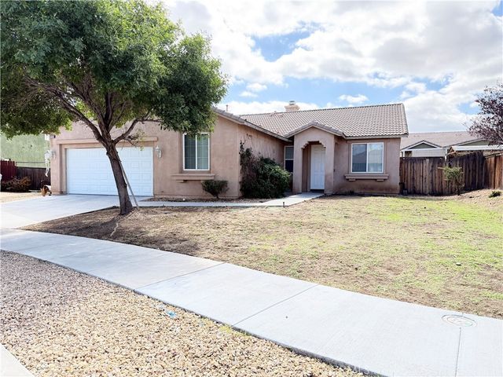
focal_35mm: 24
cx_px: 252
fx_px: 349
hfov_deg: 71.6
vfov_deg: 56.8
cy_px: 188
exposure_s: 1/1060
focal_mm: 6.76
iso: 100
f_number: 1.78
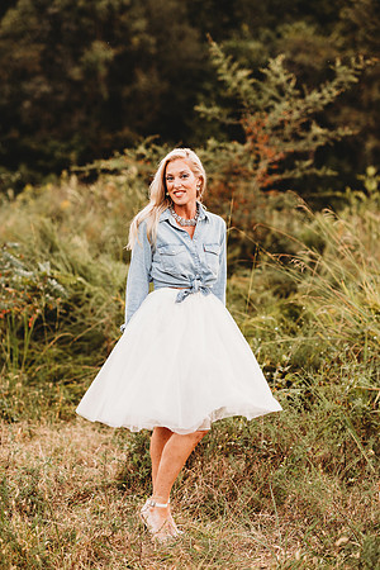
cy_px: 285
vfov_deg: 23.9
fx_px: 1346
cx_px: 190
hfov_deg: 16.1
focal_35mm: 85
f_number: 2.2
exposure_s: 1/125
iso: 125
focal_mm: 85
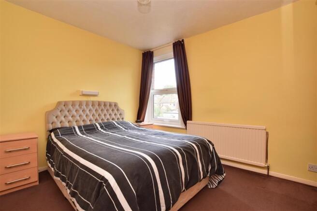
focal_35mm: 15
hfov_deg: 100.4
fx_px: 132
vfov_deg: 77.3
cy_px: 106
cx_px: 158
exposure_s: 1/25
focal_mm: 10
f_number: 11
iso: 400
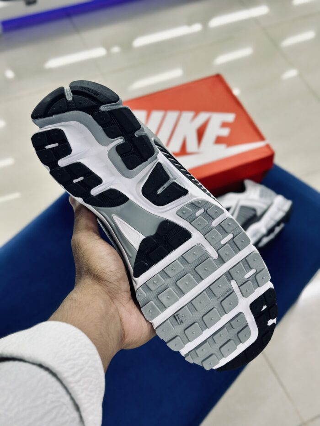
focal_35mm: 48
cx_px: 160
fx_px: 591
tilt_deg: -56.6
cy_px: 213
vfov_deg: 39.7
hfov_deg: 30.3
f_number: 1.78
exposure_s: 1/100
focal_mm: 6.86
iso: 64
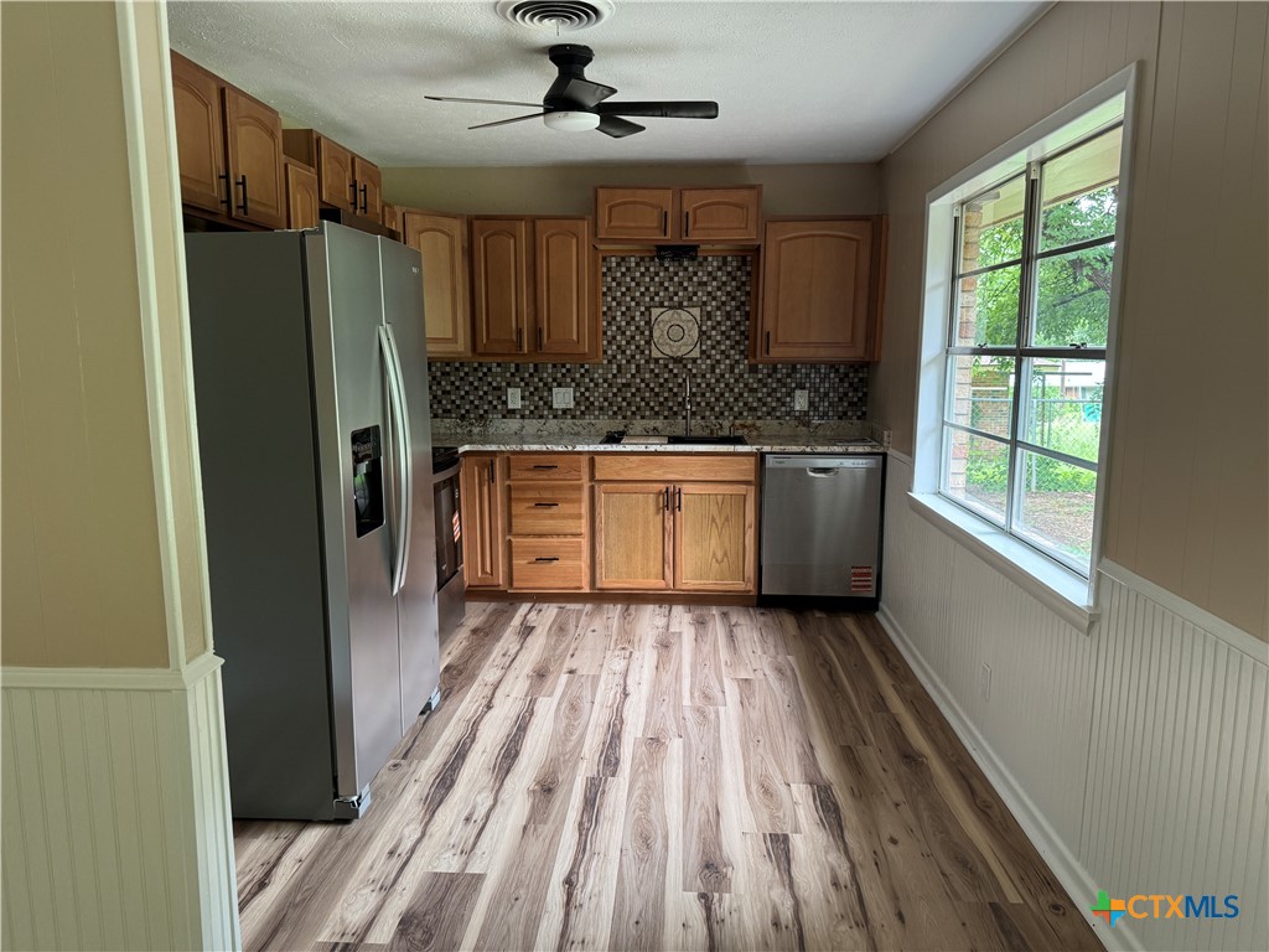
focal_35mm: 24
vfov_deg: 56.8
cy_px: 476
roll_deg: +0.7
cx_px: 634
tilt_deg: -10.0
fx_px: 880
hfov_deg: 71.6
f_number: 1.78
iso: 200
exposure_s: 1/86
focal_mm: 6.76
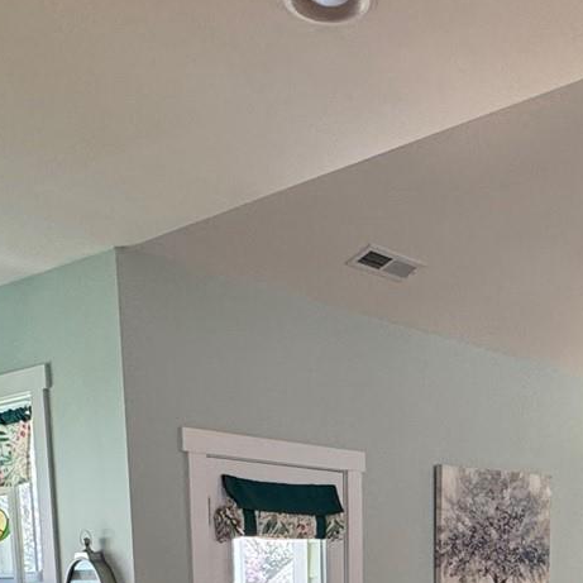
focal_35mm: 55
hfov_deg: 30.7
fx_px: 1048
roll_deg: +0.5
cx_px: 408
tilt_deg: -11.1
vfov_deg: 26.0
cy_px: 782
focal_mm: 2.22
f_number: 2.2
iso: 200
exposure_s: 1/60
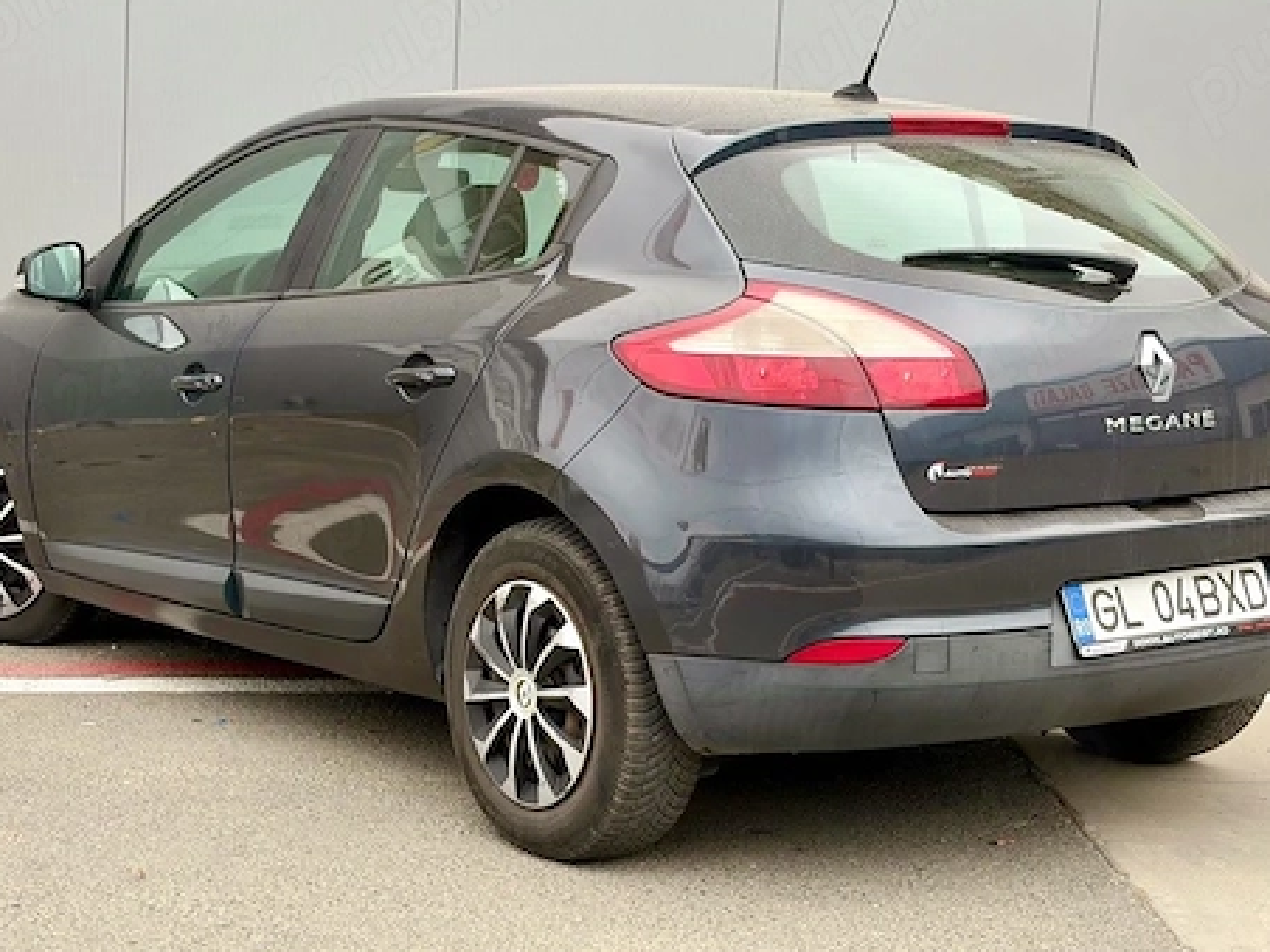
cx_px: 604
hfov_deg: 28.2
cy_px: 435
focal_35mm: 69
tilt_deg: -4.7
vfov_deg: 21.3
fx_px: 2531
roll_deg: -2.8
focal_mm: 5.96
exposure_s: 1/122
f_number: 1.6
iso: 40
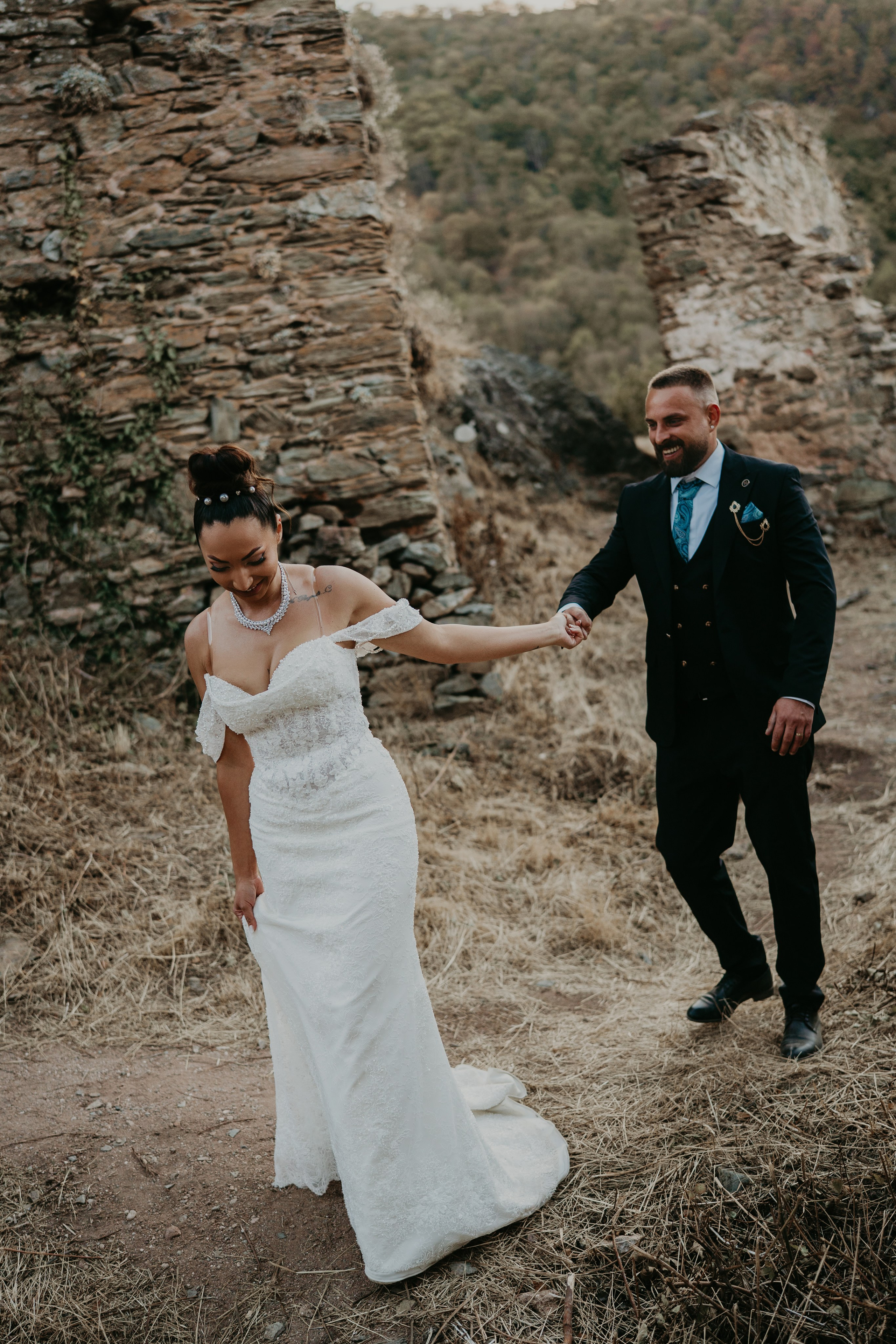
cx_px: 448
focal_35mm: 35
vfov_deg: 54.4
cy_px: 672
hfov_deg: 37.9
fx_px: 1307
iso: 250
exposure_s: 1/1600
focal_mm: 35
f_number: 2
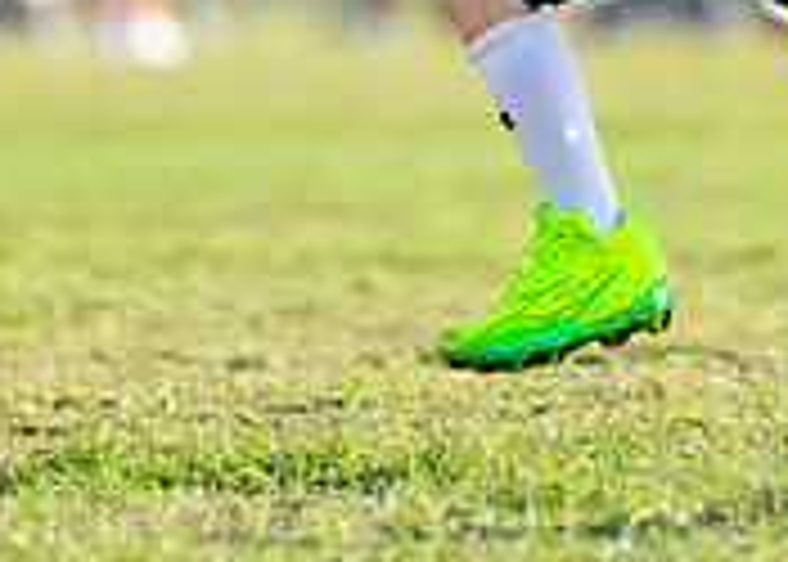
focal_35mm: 956
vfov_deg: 1.5
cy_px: -503
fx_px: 21395
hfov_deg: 2.1
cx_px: 334
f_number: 2.8
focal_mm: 200
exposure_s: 1/2000
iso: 250
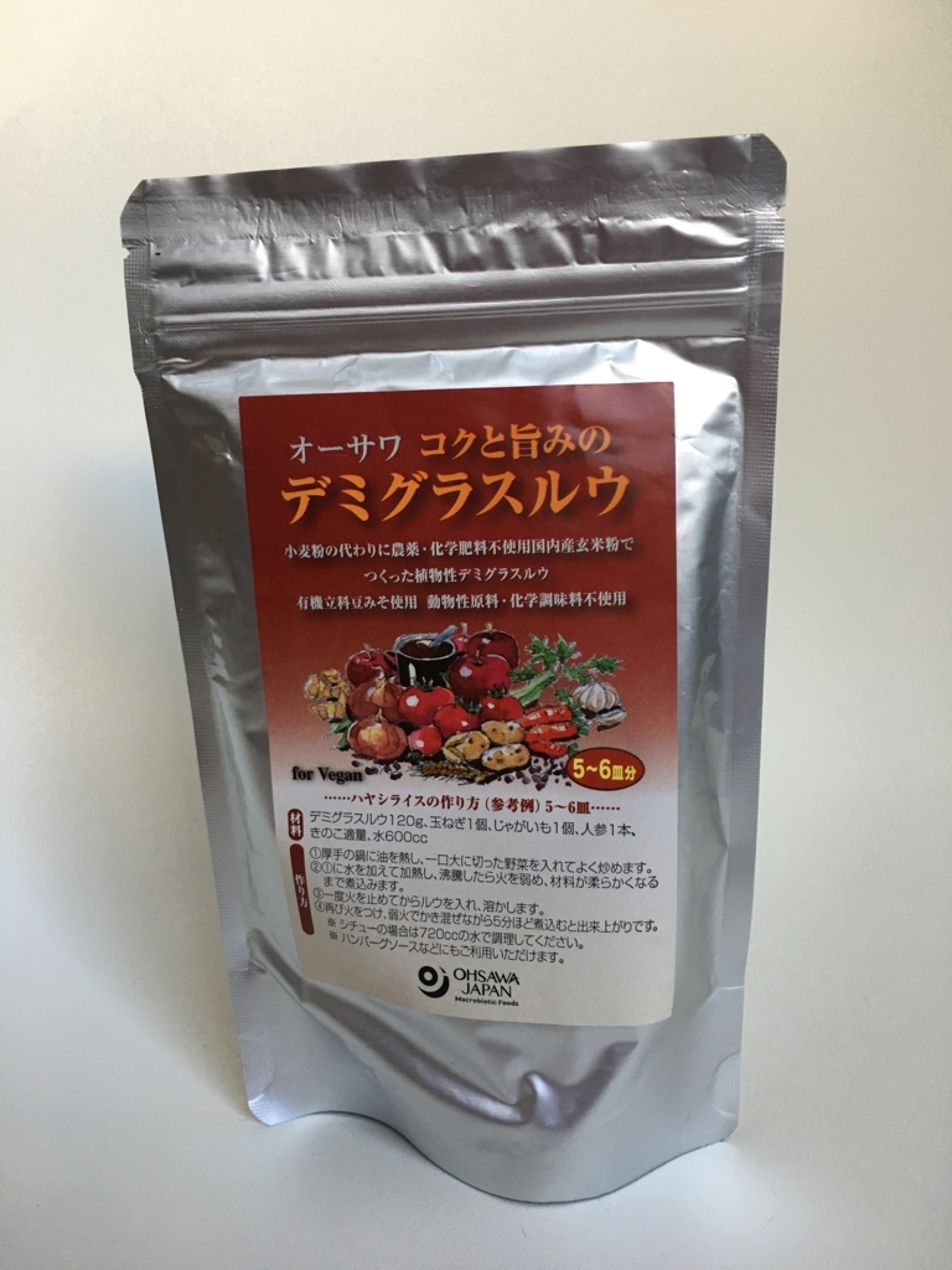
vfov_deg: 61.7
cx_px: 476
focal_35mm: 29
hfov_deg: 48.2
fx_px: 1063
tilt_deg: -15.9
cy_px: 635
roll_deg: +1.8
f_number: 2.2
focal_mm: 4.15
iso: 40
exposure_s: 1/33
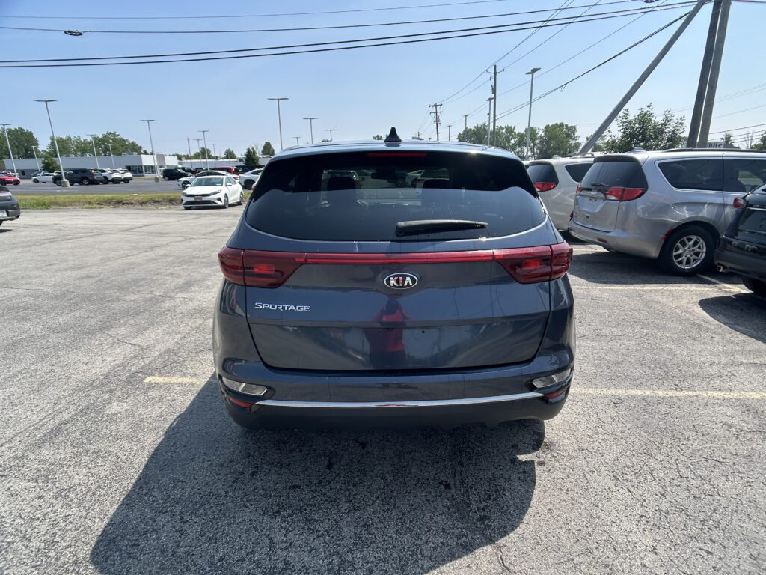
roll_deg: -0.5
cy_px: 288
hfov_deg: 67.3
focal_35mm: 26
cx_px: 383
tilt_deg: -12.2
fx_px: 575
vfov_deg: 53.1
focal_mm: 5.7
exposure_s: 1/3077
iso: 50
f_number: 1.5
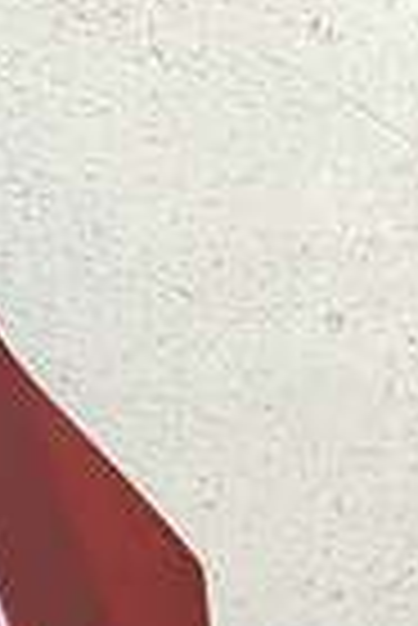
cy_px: 333
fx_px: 3457
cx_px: -1029
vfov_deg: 10.3
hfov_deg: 6.1
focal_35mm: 199
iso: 64
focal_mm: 4.2
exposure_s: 1/50
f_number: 1.7
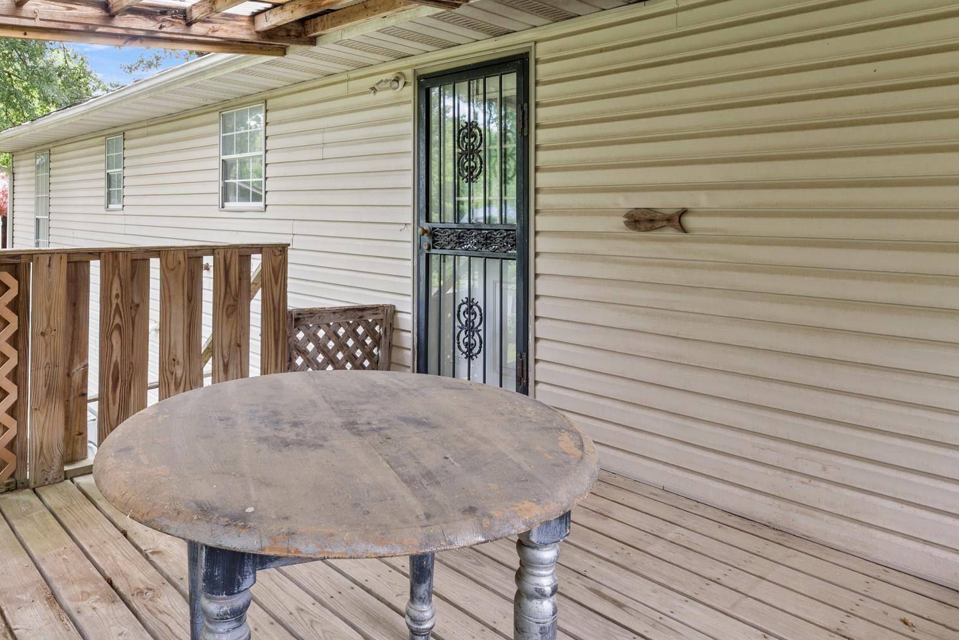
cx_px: 377
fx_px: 666
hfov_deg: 70.7
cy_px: 221
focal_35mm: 25
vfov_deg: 50.5
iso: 160
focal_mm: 10
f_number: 9
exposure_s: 1/1.25
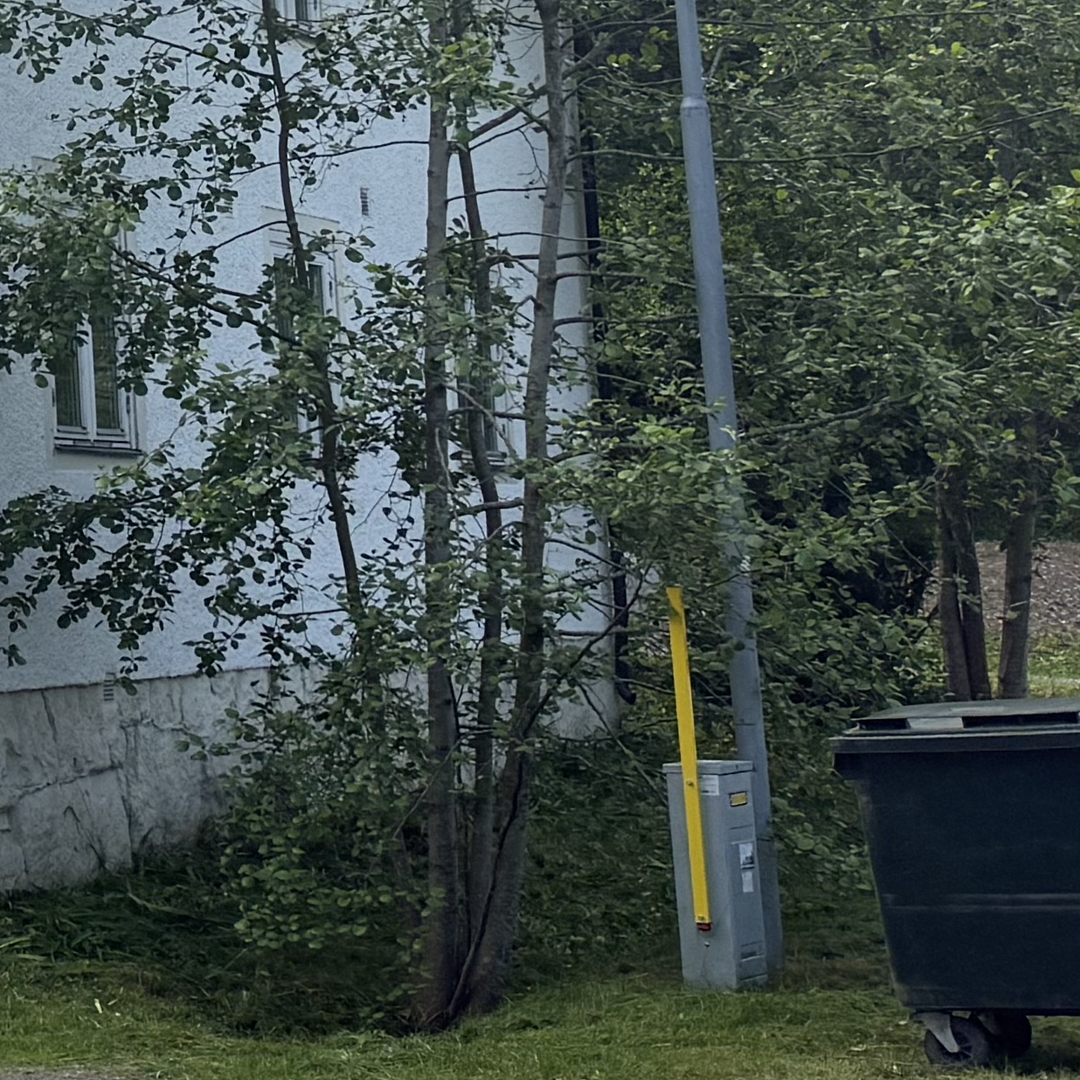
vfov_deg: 17.2
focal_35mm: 98
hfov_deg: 15.7
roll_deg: +0.0
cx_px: -716
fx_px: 3459
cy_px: -66
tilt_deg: +9.5
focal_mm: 6.76
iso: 100
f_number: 1.78
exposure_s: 1/2907
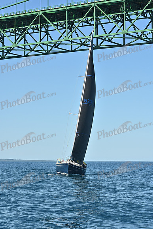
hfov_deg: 14.4
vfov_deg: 21.5
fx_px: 605
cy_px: 114
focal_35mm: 95
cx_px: 76
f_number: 8
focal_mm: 95
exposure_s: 1/1000
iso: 320
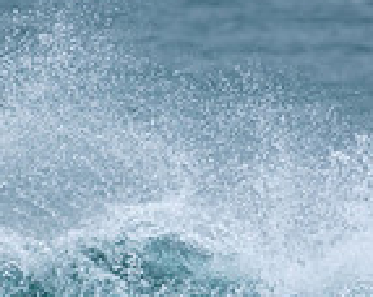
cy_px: 423
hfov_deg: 0.7
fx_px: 31463
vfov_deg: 0.5
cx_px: 57
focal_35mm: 2854
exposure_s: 1/1000
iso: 280
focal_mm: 500
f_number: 5.6
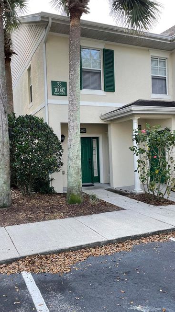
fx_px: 239
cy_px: 159
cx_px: 66
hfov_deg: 39.9
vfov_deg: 66.1
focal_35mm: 29
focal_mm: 4.2
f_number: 1.6
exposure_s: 1/556
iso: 32
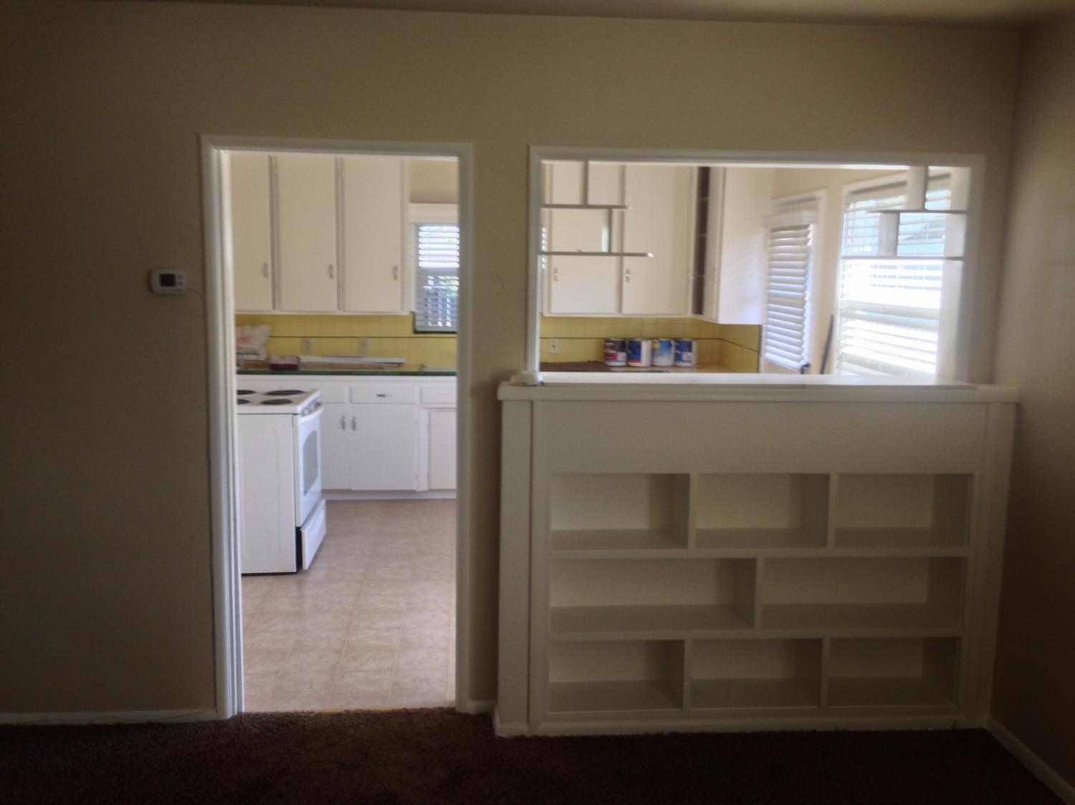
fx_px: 1024
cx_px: 538
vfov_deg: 42.9
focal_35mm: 33
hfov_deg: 55.4
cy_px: 402
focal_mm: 4.12
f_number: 2.4
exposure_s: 1/40
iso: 50
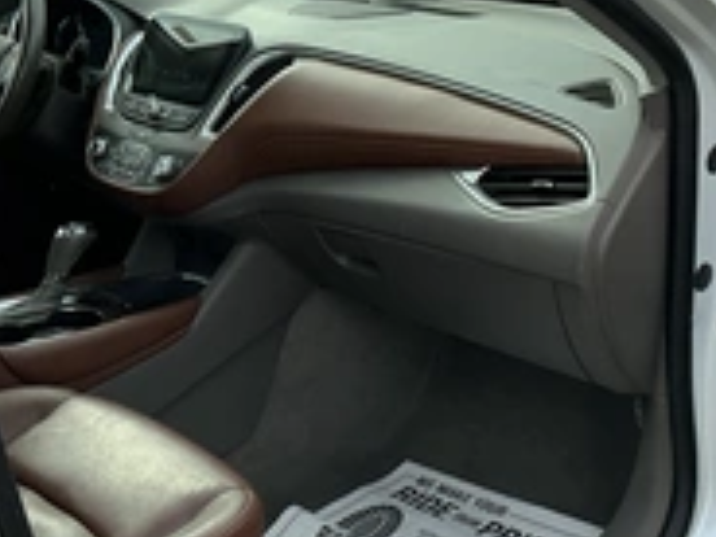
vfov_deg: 24.0
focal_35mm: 61
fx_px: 1262
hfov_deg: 31.7
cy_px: 307
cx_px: 335
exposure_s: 1/792
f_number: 1.8
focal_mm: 3
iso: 25
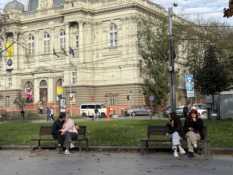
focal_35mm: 62
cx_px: 94
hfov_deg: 31.1
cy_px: 83
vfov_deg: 23.6
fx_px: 417
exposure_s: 1/1667
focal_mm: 5.96
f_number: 1.6
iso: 32
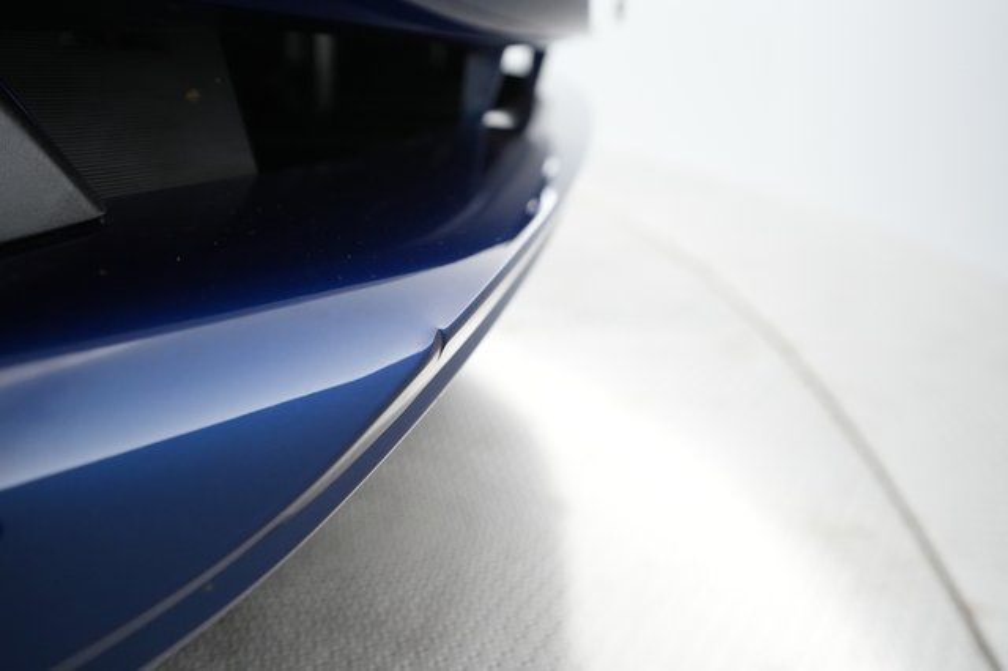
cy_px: 336
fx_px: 784
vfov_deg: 46.4
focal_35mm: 28
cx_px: 504
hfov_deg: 65.5
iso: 5000
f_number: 4.5
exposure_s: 1/100
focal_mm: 28
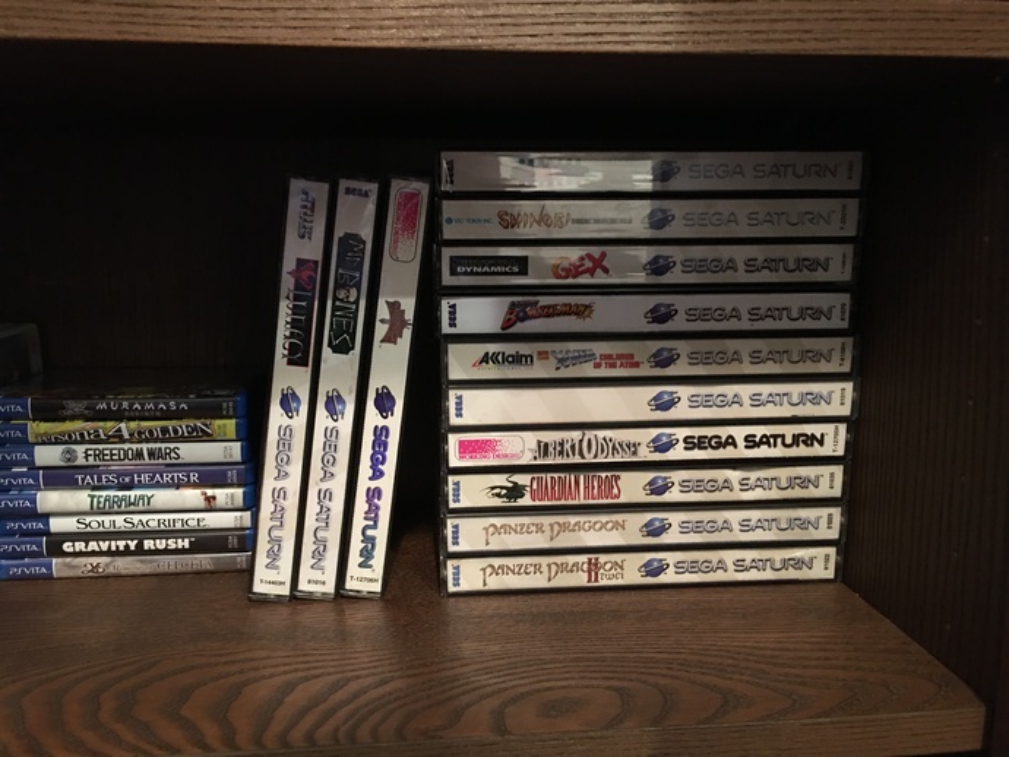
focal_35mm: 29
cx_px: 504
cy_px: 378
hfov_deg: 61.6
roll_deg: -1.7
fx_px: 846
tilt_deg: -9.5
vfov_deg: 48.3
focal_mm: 4.15
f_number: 2.2
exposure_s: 1/4
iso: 64
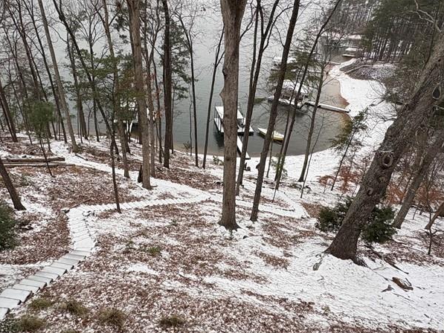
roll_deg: -2.0
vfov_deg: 56.8
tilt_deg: -33.5
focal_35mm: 24
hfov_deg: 71.4
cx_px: 201
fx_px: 308
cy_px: 176
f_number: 2.2
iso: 160
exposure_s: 1/99
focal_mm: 2.22
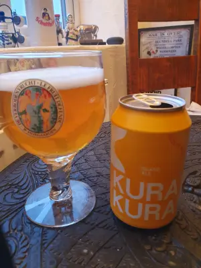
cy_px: 134
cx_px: 100
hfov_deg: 53.1
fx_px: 201
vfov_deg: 67.3
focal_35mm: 26
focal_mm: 4.32
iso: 500
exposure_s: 1/50
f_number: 2.4
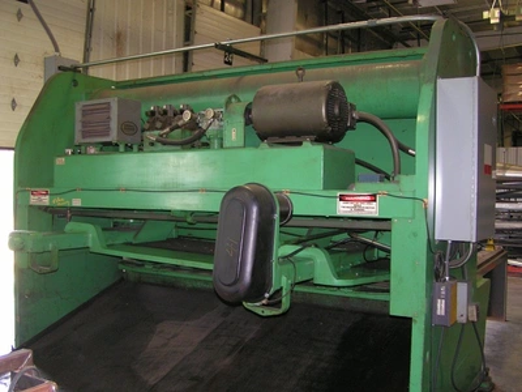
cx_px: 261
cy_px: 196
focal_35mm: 38
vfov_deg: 37.7
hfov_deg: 49.0
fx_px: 573
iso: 200
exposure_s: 1/40
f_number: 2.8
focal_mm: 5.8
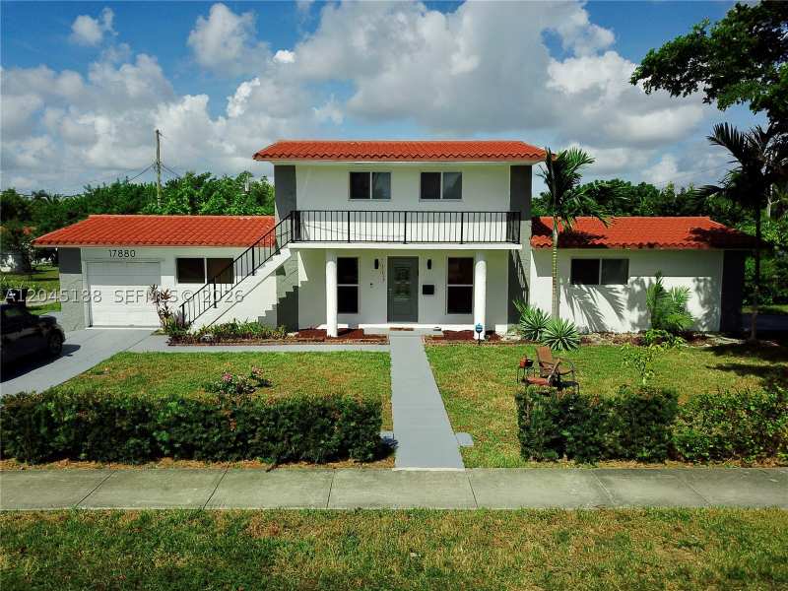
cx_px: 394
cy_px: 296
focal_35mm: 26
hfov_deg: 67.3
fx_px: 592
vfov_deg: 53.1
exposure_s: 1/4098
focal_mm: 4.7
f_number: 2.2
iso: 100
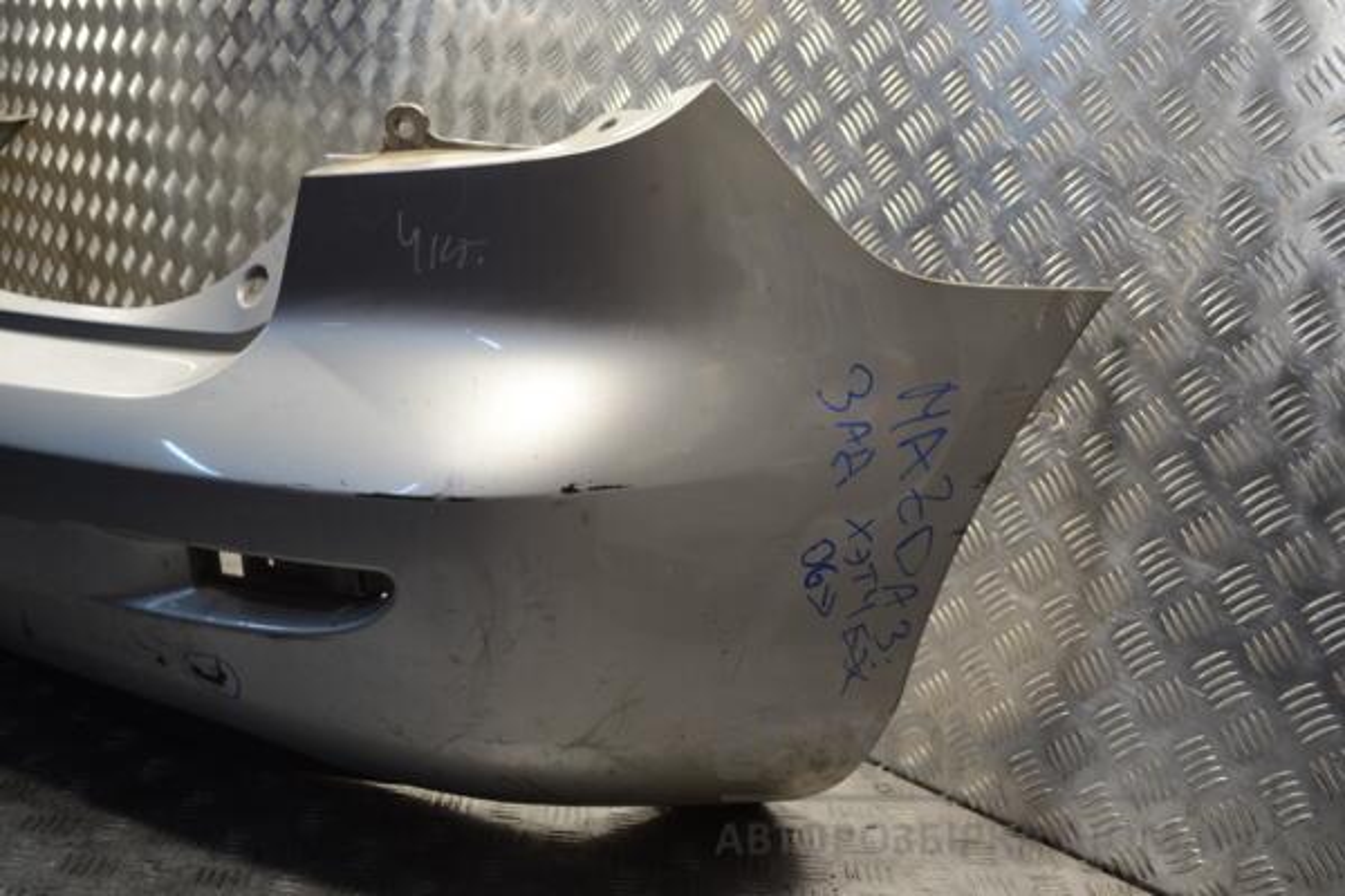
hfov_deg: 53.1
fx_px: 1345
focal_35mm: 36
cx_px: 672
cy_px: 448
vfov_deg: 36.9
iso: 100
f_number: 4
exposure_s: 1/30
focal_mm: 24
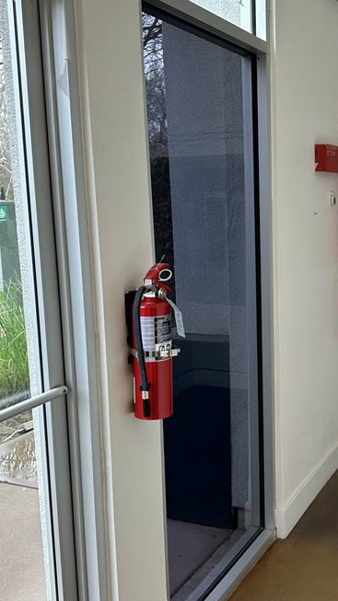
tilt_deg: -9.4
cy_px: 313
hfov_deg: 28.3
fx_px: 654
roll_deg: +0.0
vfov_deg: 49.4
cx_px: 277
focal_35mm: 41
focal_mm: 6.86
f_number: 1.78
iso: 64
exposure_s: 1/169
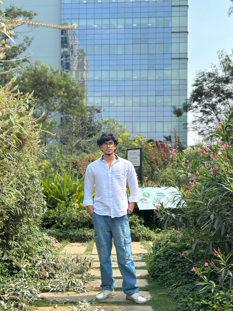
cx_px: 116
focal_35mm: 48
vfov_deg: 39.7
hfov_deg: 30.3
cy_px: 156
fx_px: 431
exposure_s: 1/1815
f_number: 1.78
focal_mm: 6.86
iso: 80
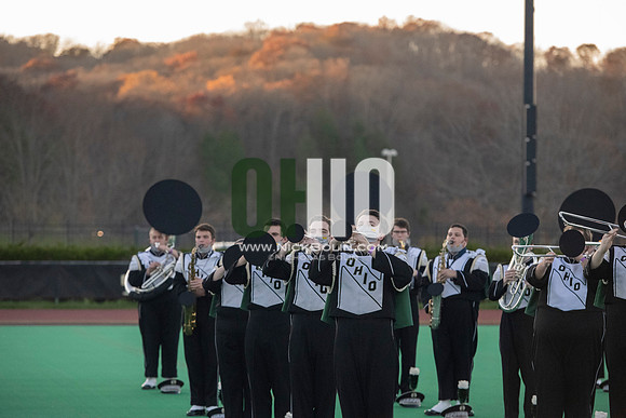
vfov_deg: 8.3
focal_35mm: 165
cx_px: 313
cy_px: 209
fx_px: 2870
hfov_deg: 12.4
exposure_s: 1/5000
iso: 5000
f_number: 4.5
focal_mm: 165
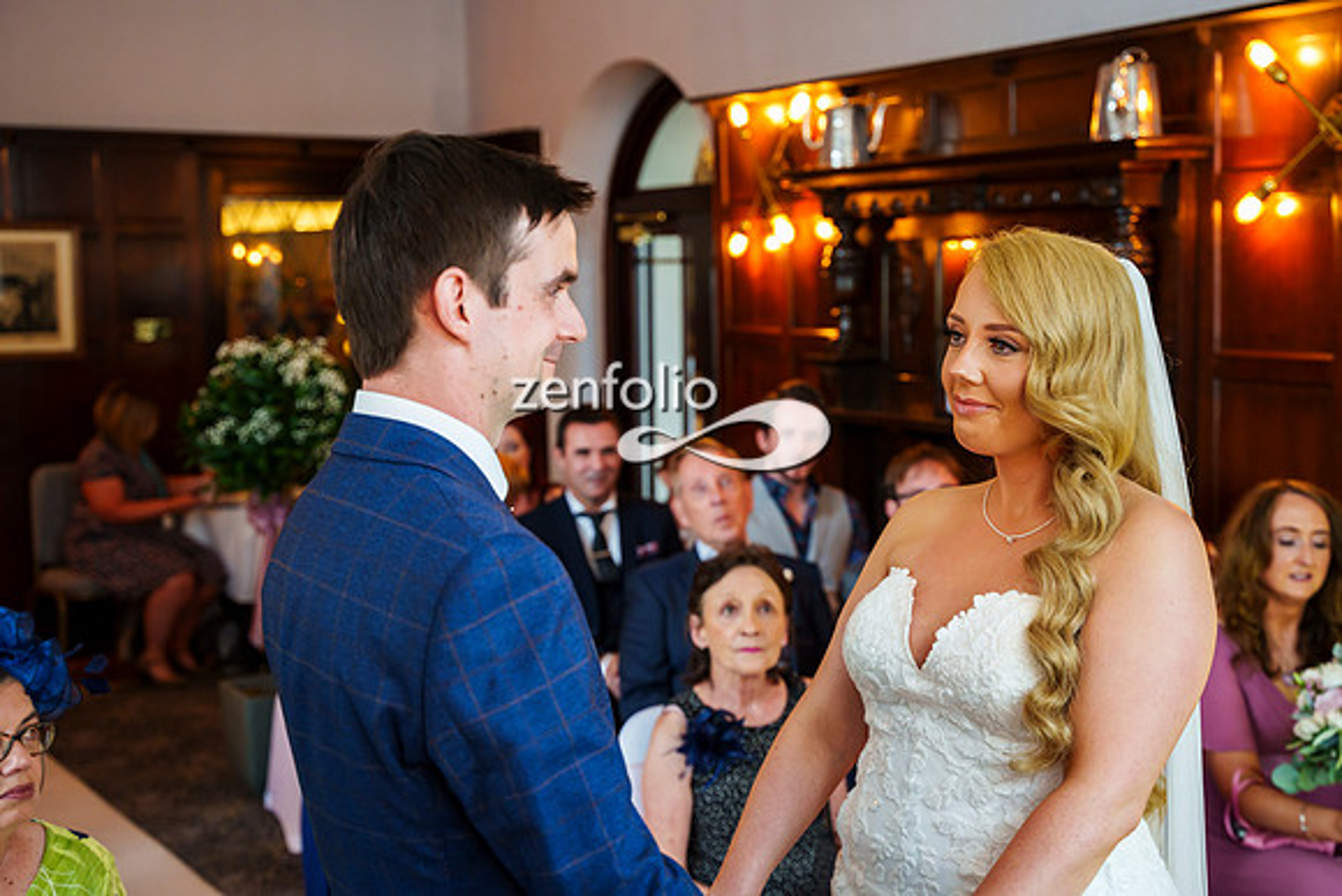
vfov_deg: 26.3
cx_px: 688
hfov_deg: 38.6
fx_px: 1915
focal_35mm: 51
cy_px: 438
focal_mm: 50
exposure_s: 1/125
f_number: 3.5
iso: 1600
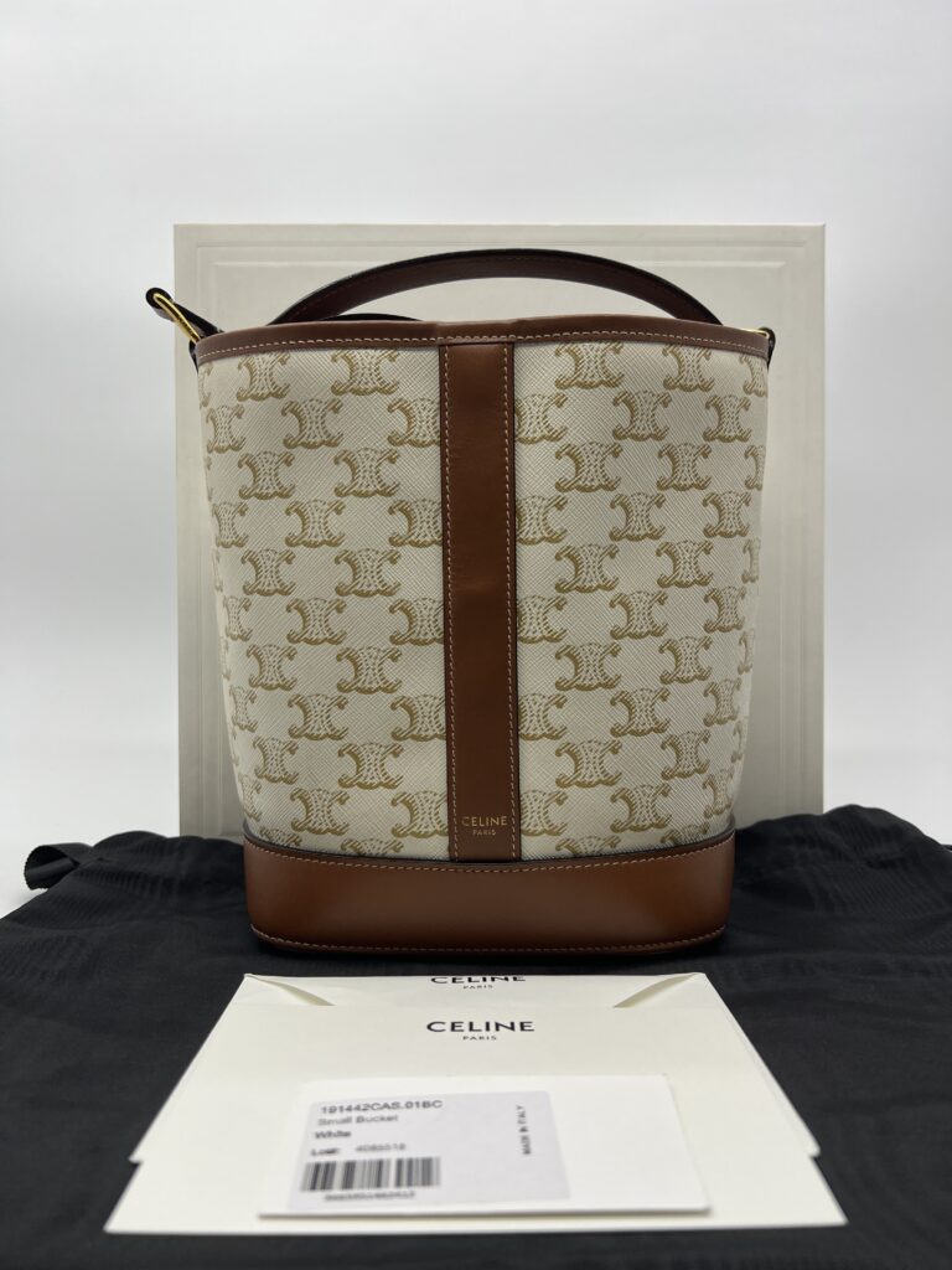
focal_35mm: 26
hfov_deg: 53.1
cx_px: 476
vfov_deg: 67.3
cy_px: 635
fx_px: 953
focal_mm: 5.7
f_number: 1.5
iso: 40
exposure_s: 1/233
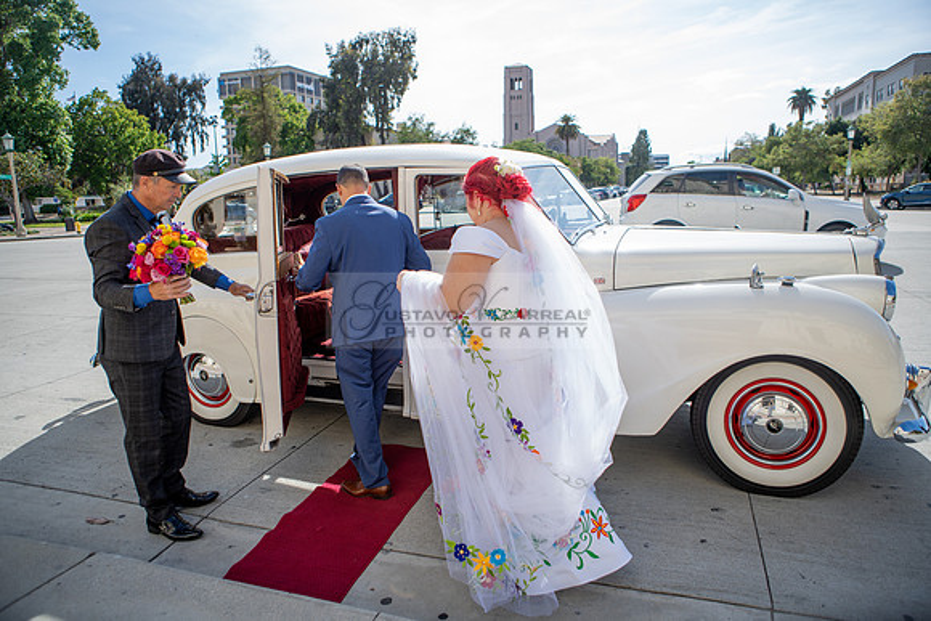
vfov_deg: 51.3
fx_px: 647
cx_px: 466
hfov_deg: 71.5
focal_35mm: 25
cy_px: 310
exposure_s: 1/640
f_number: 3.2
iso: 100
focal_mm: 25
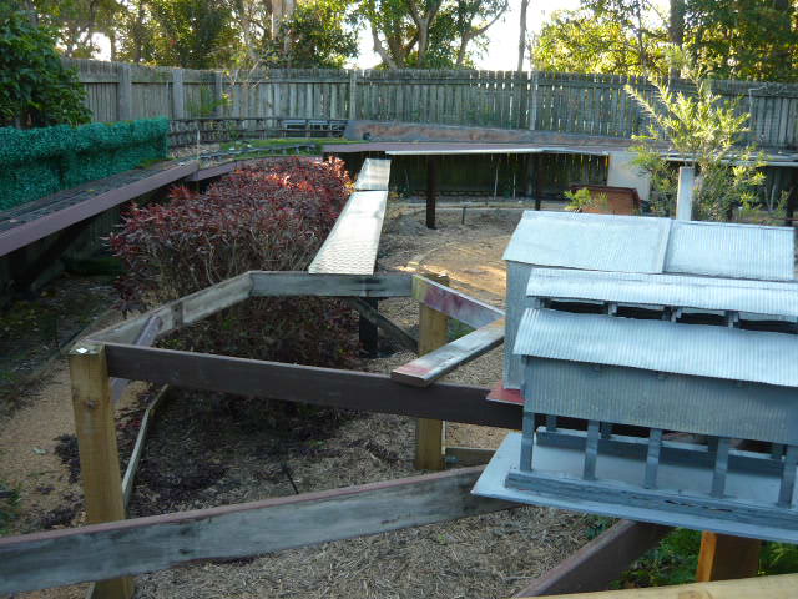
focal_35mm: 33
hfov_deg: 55.4
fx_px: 761
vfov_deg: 42.9
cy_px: 300
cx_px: 399
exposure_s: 1/125
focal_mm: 5.5
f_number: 2.8
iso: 100
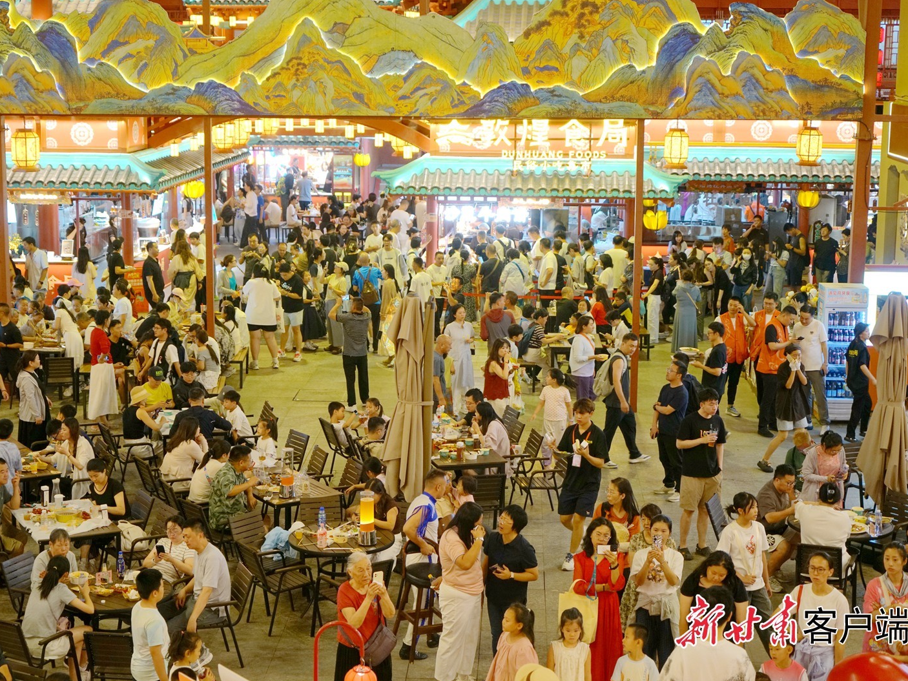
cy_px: 342
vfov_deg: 25.2
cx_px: 406
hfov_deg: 33.2
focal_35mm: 58
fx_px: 1521
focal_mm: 53
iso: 1000
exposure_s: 1/125
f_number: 4
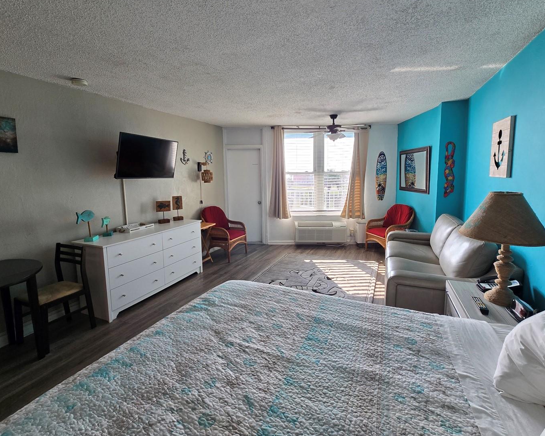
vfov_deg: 83.8
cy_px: 198
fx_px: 242
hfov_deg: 96.8
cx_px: 276
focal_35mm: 15
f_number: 2.2
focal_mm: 2.2
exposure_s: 1/120
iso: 80
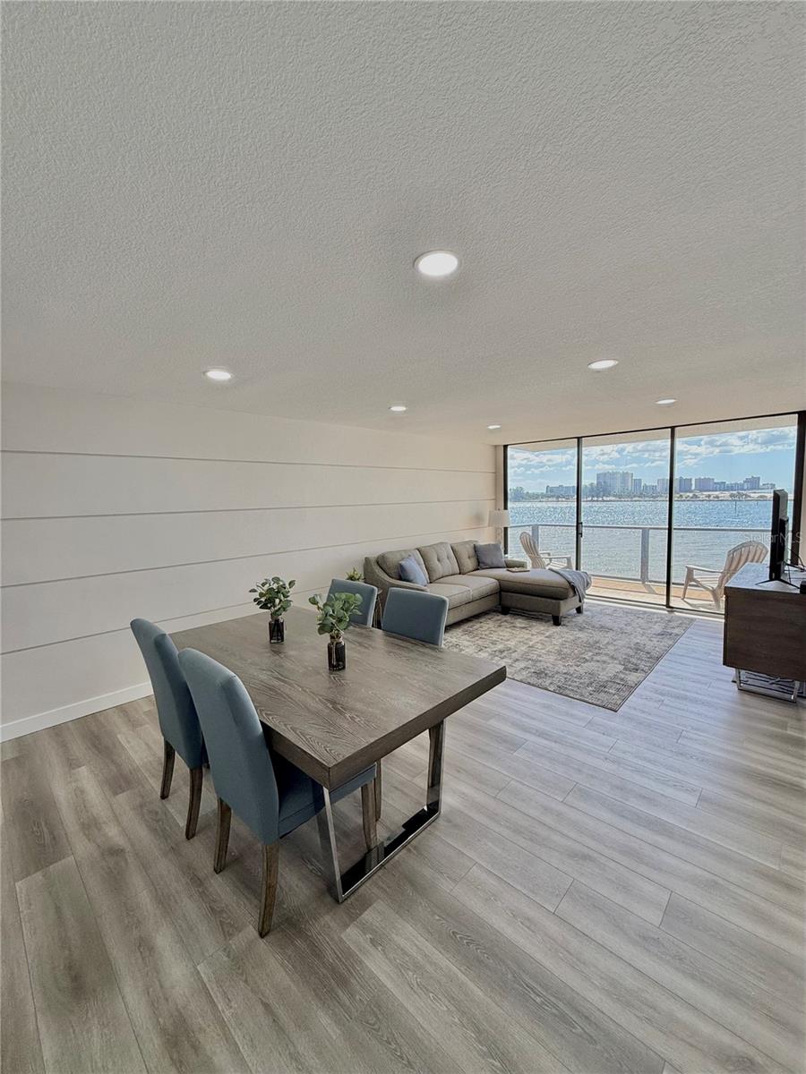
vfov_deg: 102.1
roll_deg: +1.2
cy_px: 537
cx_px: 403
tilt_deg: -4.6
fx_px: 435
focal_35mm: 14
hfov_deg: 85.7
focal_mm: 2.22
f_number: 2.2
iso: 64
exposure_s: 1/176
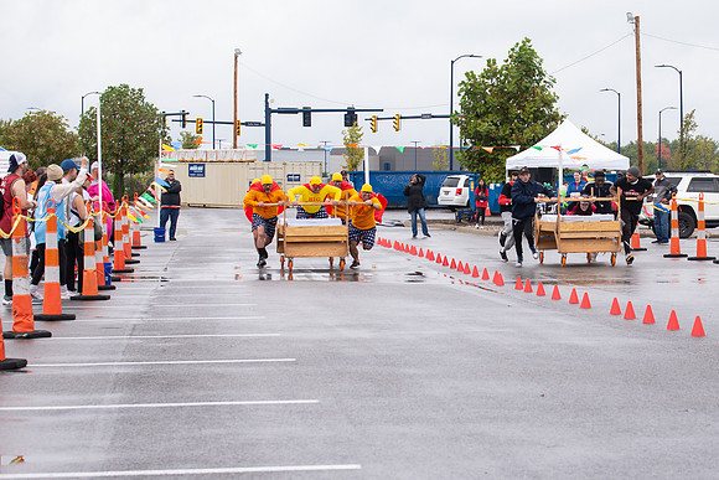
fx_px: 1966
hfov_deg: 20.6
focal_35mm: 98
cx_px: 505
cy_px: 304
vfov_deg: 13.9
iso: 400
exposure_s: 1/400
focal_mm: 70
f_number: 6.3
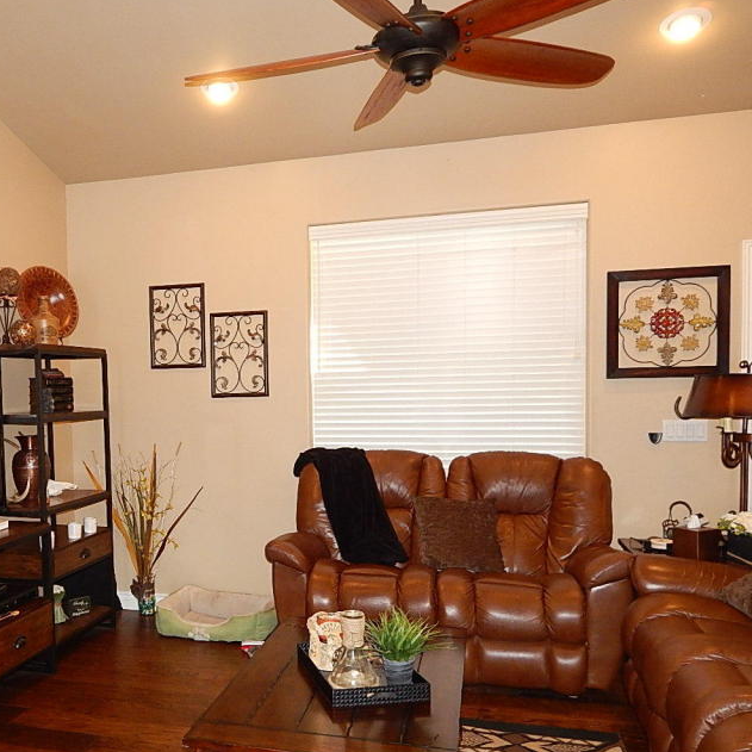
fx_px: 811
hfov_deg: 48.1
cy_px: 431
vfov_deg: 49.6
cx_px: 199
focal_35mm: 33
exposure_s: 1/30
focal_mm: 4
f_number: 3
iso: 250
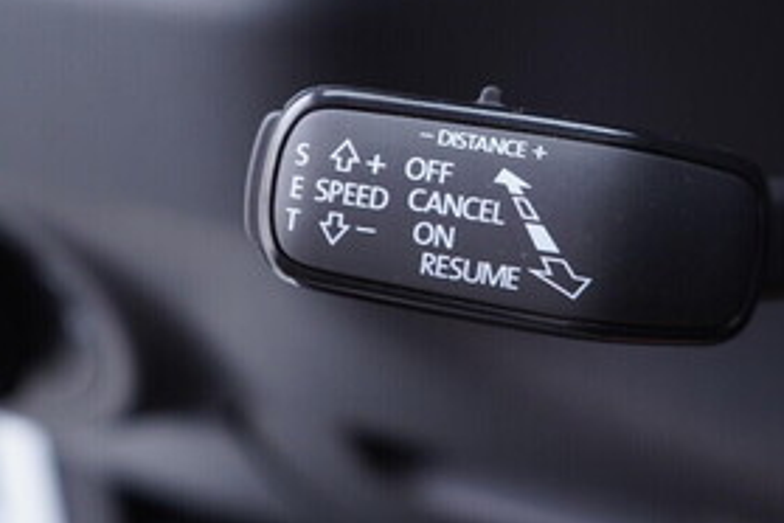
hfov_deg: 28.4
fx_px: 1546
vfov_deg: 19.1
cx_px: 455
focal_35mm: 71
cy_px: 139
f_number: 2.8
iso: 320
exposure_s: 1/40
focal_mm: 24
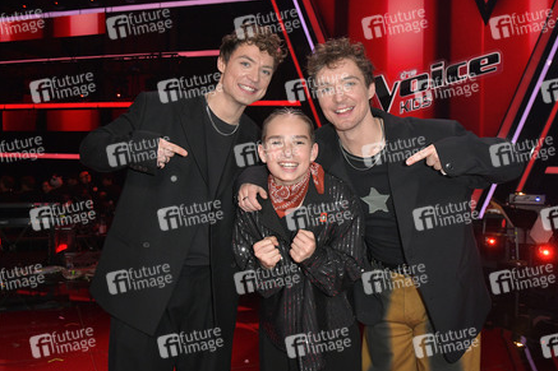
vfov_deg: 41.1
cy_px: 184
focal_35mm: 32
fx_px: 496
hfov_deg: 58.7
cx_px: 284
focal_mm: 31
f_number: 7.1
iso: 2500
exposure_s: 1/200
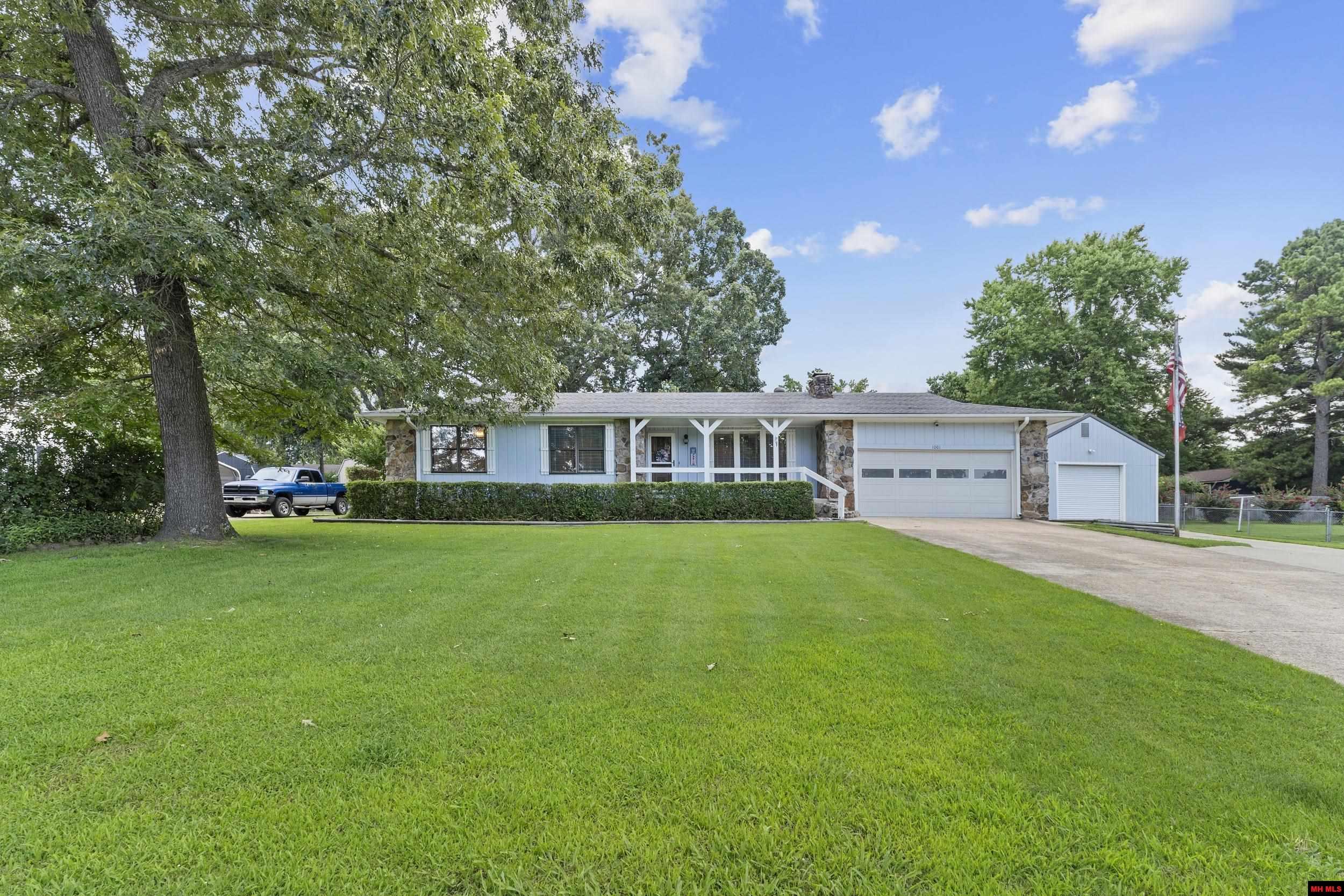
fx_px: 560
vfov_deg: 77.3
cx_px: 672
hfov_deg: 100.4
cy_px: 448
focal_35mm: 15
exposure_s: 1/10
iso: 200
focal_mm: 10
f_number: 9
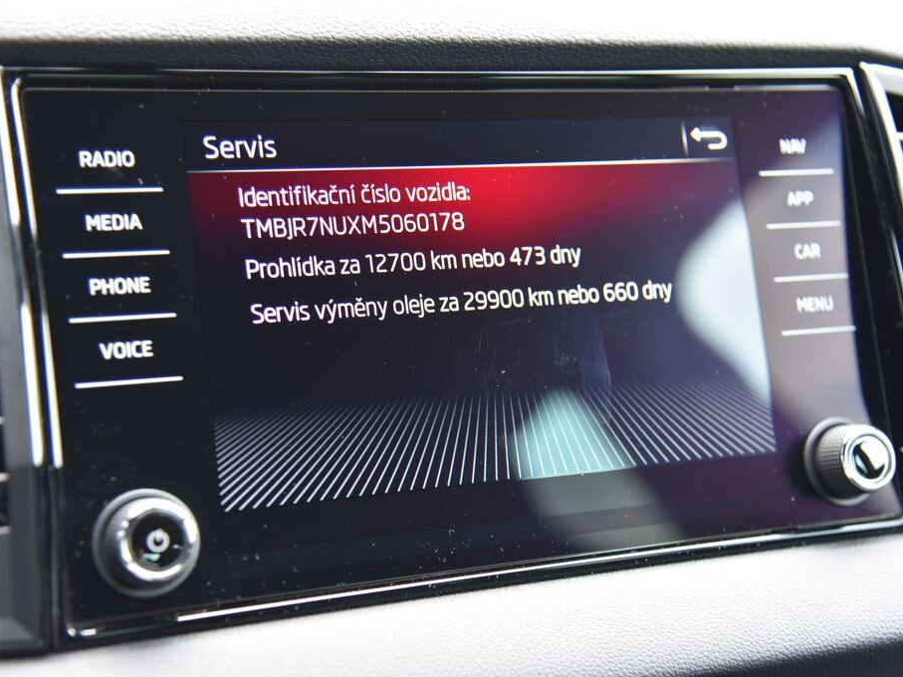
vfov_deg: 23.3
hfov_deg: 30.7
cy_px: 339
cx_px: 432
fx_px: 1643
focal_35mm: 63
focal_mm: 58
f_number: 4
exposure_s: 1/50
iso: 500
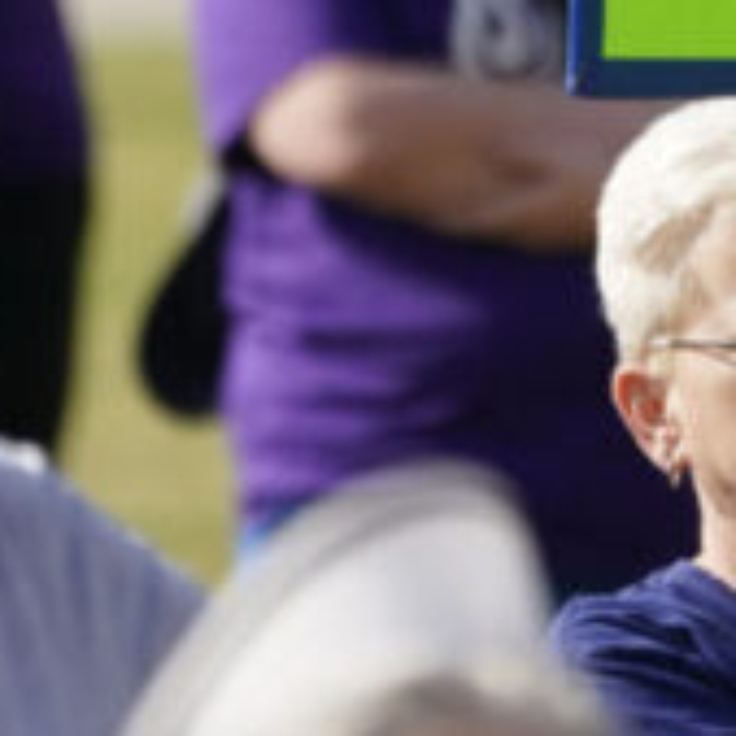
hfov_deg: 1.1
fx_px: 37165
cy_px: 96
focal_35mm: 1545
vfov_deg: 1.1
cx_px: 910
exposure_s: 1/1000
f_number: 5.6
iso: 250
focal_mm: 400
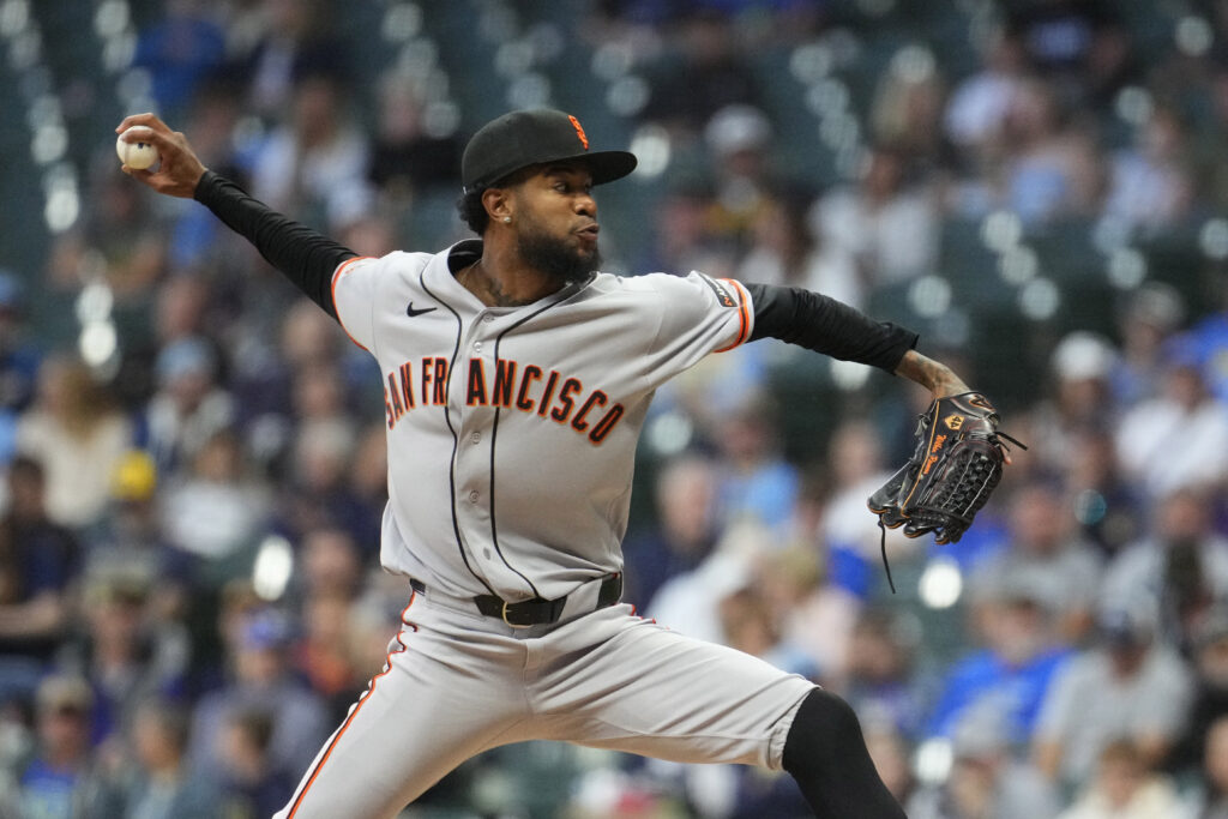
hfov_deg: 3.3
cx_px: 614
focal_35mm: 630
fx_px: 21492
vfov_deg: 2.2
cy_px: 410
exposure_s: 1/2000
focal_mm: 420
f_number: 4
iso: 8000
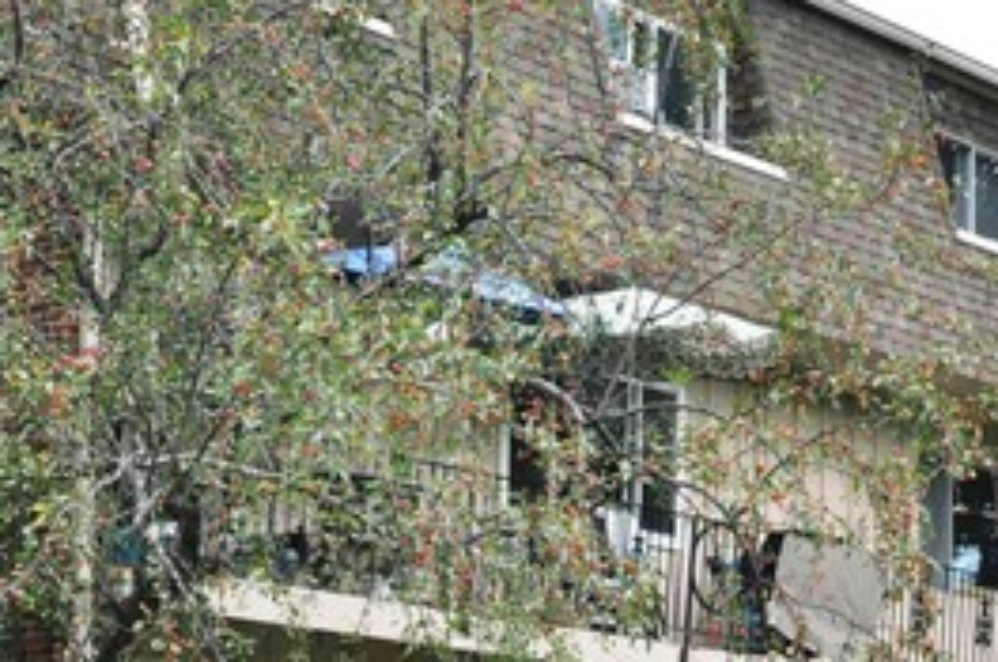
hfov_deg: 20.7
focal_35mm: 98
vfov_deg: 13.8
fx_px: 2718
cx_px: 280
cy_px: 569
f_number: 10
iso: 800
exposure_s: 1/200
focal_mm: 27
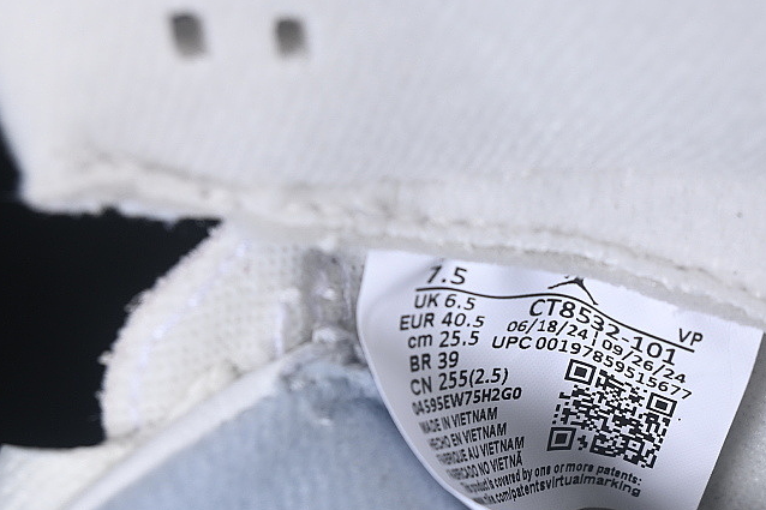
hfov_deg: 16.0
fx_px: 2701
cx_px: 593
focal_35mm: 127
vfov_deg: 10.8
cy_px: 391
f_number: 7.1
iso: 160
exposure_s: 1/80
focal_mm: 50
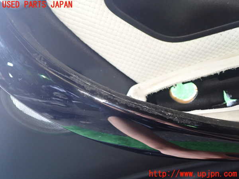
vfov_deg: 39.7
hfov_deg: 51.4
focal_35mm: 36
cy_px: 90
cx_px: 120
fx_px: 249
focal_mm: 6.37
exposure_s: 1/40
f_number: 2.5
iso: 400
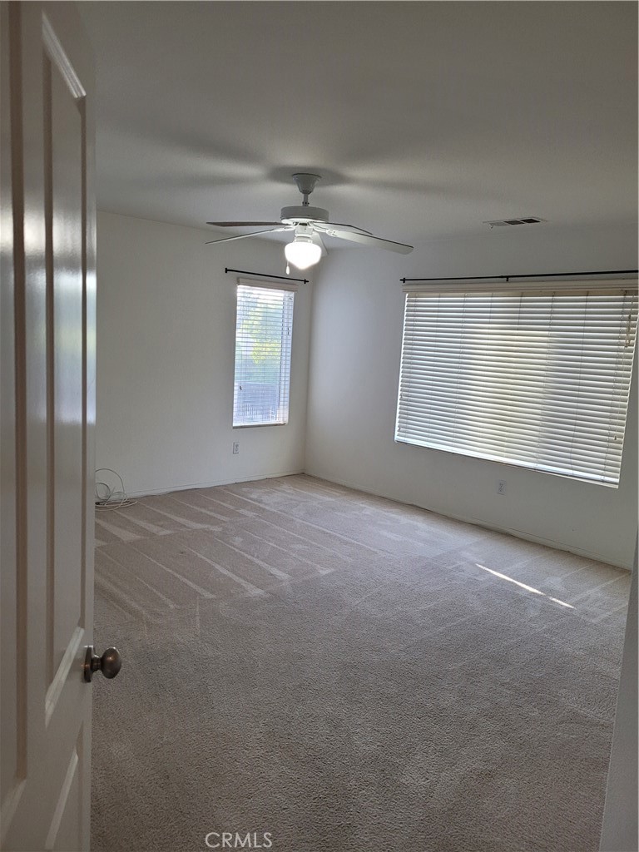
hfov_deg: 53.1
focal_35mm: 26
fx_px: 640
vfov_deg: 67.3
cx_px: 320
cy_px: 426
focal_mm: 5.4
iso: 200
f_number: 1.8
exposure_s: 1/119
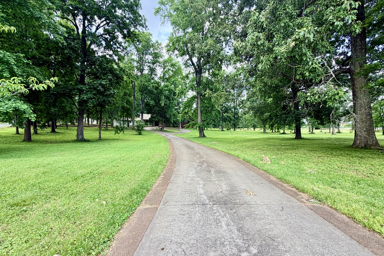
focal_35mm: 17
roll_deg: +0.2
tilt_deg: -1.2
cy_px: 131
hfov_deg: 93.3
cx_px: 196
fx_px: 181
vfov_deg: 70.4
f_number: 2.2
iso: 50
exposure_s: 1/121
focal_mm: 2.22
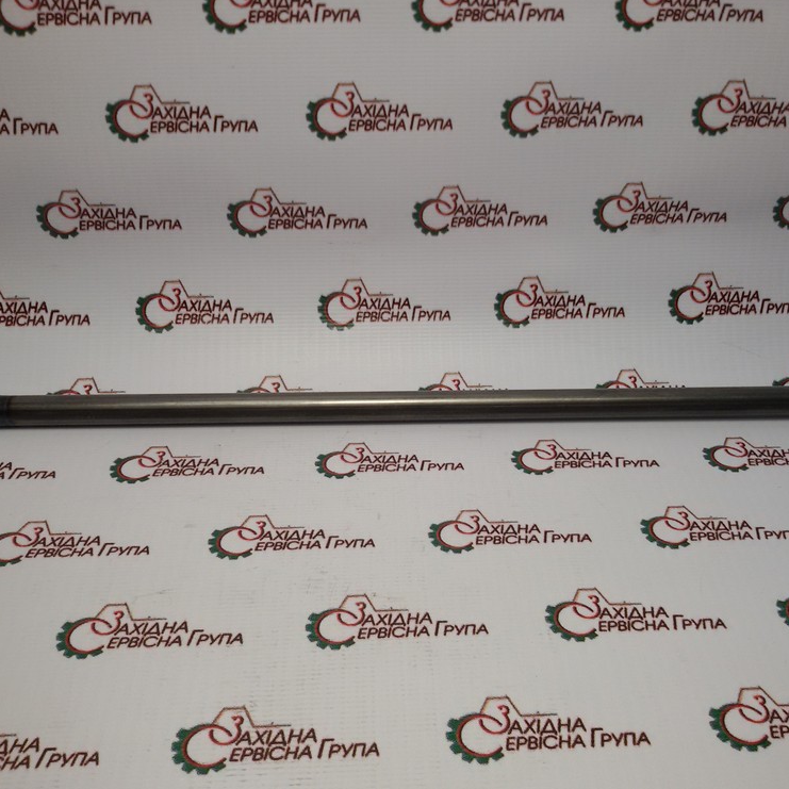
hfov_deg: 44.9
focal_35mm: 37
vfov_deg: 44.9
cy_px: 395
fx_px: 954
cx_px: 428
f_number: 2.4
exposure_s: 1/120
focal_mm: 2.93
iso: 40
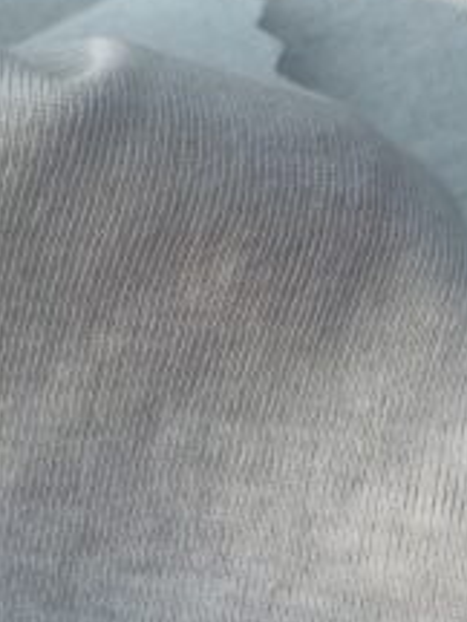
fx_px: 1241
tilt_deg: -82.7
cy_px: 644
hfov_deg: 19.7
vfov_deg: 26.4
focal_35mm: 69
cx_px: -127
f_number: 2.2
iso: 16
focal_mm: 2.22
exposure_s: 1/838
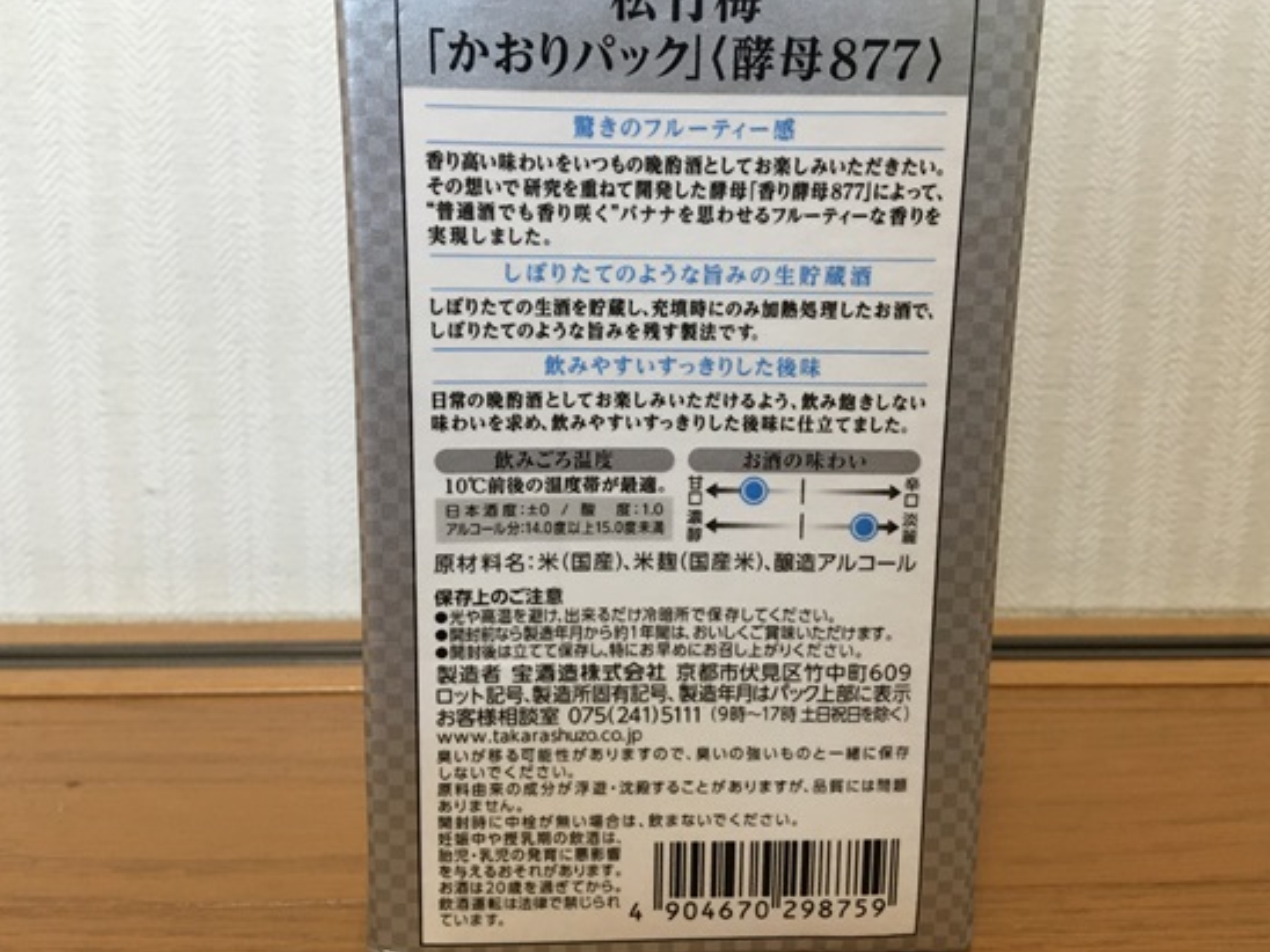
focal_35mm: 32
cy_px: 498
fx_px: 1174
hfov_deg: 56.8
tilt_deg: -12.3
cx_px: 636
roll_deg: -0.8
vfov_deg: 44.1
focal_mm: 4.15
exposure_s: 1/30
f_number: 2.2
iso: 100
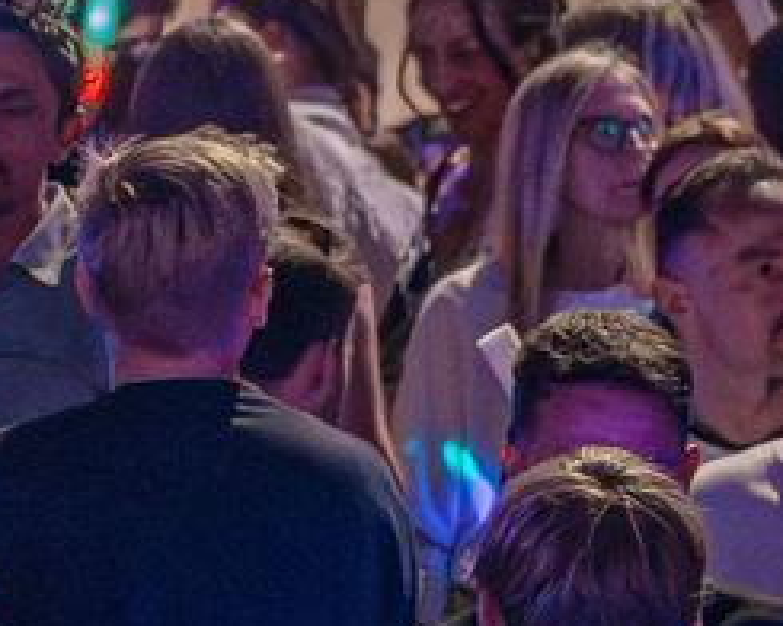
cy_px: 83
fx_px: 5956
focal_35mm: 257
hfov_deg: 7.4
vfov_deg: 6.0
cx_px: -447
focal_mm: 35
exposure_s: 1/160
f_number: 2.2
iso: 3200
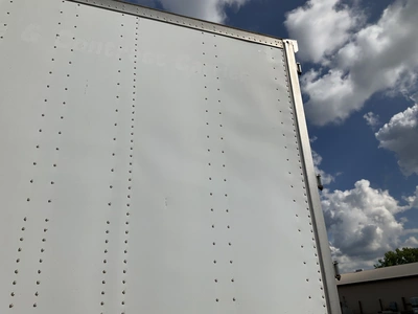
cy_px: 157
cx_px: 209
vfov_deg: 48.2
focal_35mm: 29
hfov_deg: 61.7
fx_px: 350
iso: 25
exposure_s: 1/6536
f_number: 1.8
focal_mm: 3
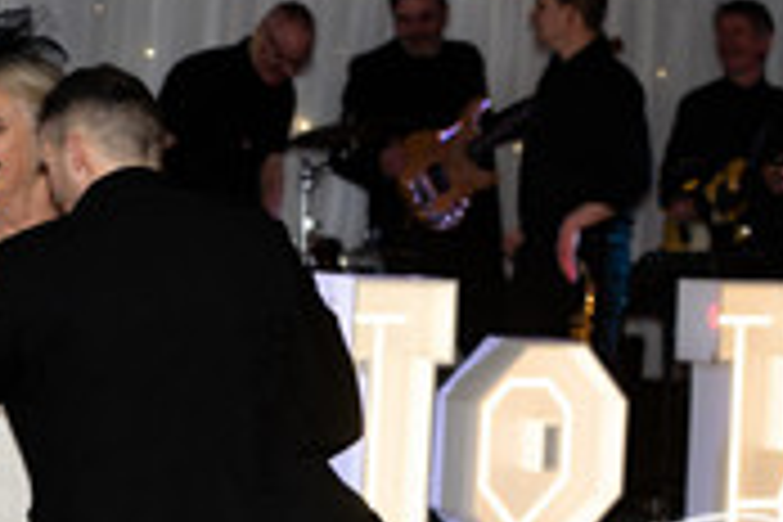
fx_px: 5002
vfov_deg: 6.0
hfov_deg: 8.9
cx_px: 189
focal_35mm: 230
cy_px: 569
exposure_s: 1/250
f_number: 2.8
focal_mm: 100
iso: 640
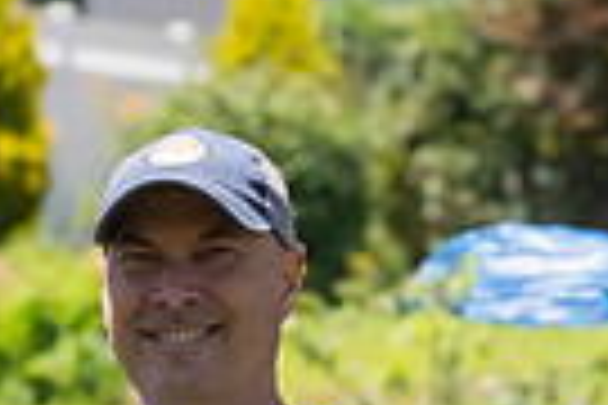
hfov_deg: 7.2
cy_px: 763
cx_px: -441
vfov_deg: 4.9
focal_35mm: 278
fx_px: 4695
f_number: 8
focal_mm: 43
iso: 2000
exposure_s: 1/1600
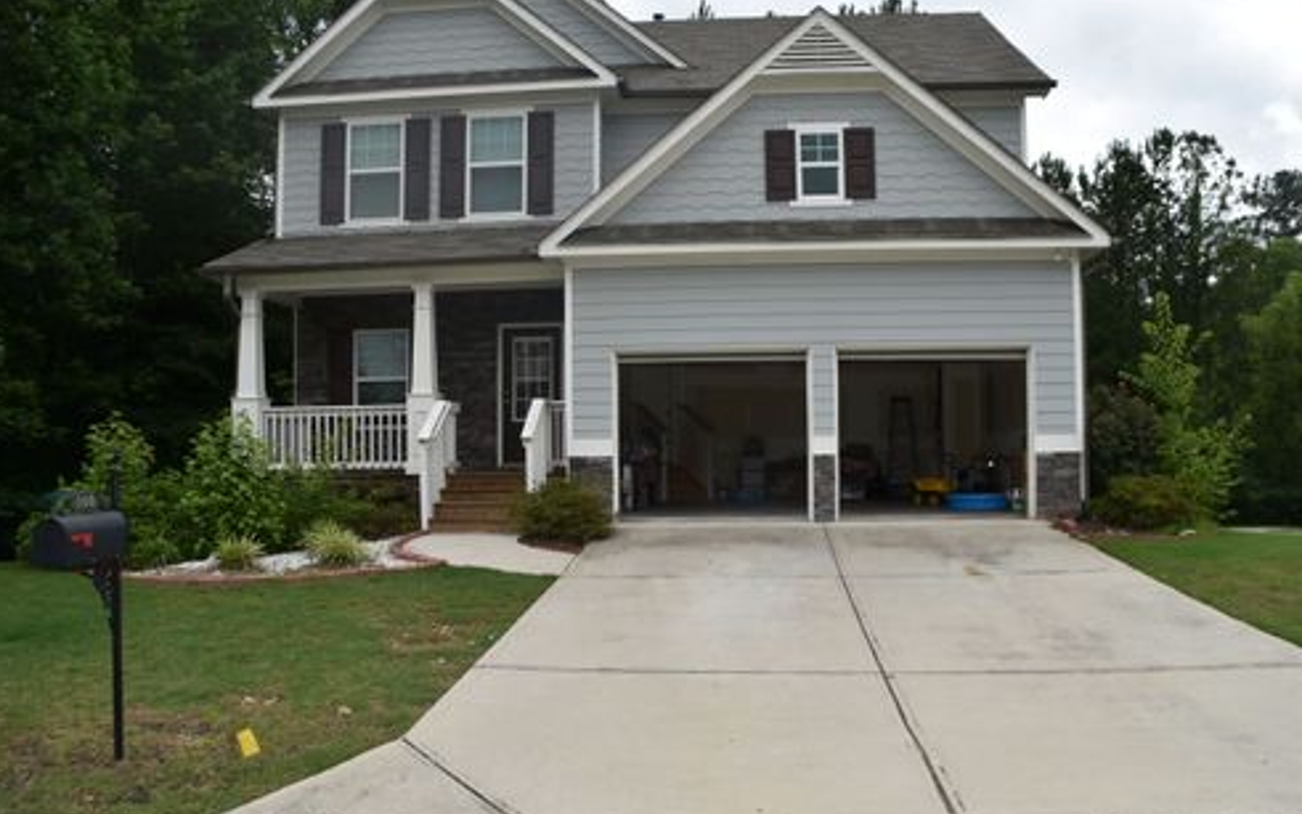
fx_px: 994
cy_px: 423
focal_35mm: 28
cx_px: 650
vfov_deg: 44.5
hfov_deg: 66.5
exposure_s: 1/250
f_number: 6.3
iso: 100
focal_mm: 18
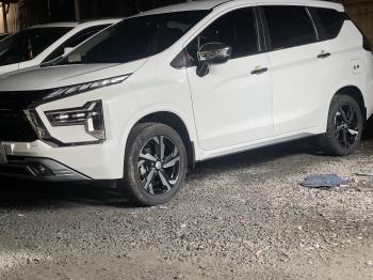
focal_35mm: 64
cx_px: 186
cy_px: 140
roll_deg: +3.6
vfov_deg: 22.9
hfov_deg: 30.3
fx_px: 689
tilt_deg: -6.4
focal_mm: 7.5
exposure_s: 1/99
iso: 200
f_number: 2.2
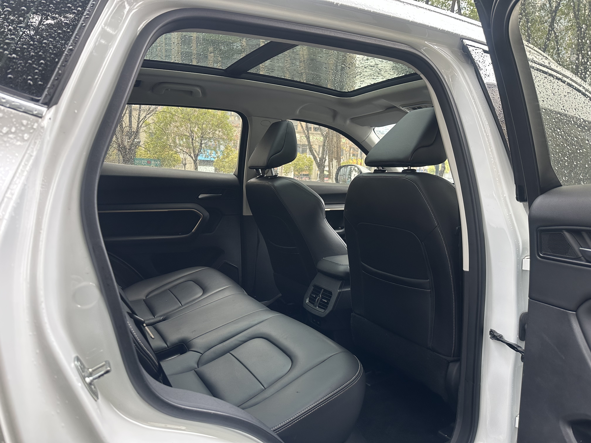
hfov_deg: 71.6
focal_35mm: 24
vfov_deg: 56.8
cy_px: 222
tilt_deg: -6.8
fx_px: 410
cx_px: 296
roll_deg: -1.9
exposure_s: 1/121
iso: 160
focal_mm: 6.86
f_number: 1.78
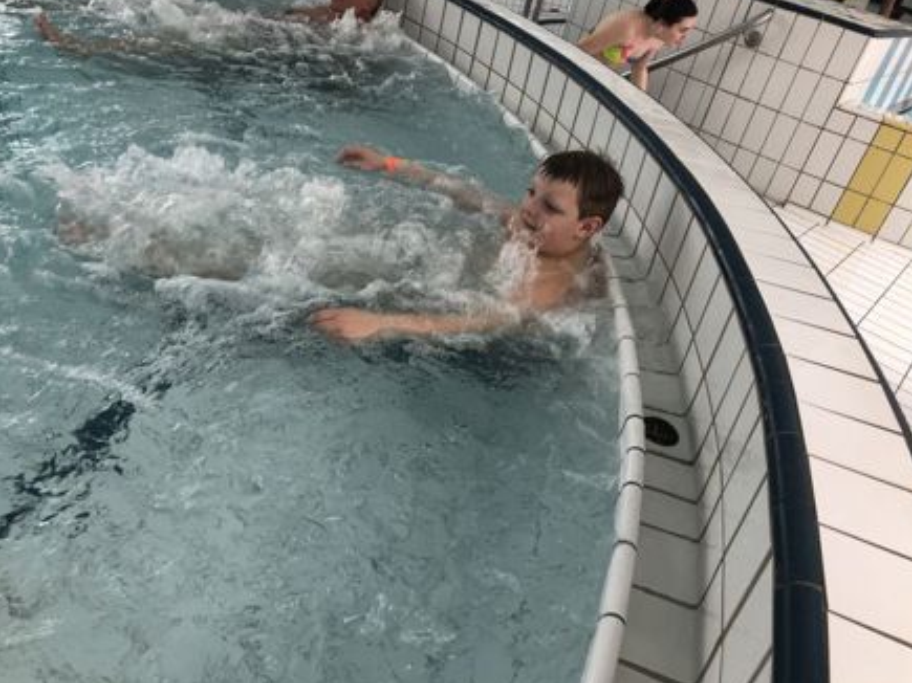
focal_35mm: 29
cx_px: 463
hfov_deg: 61.7
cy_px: 344
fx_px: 764
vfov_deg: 48.2
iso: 32
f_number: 1.8
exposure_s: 1/100
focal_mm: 3.99
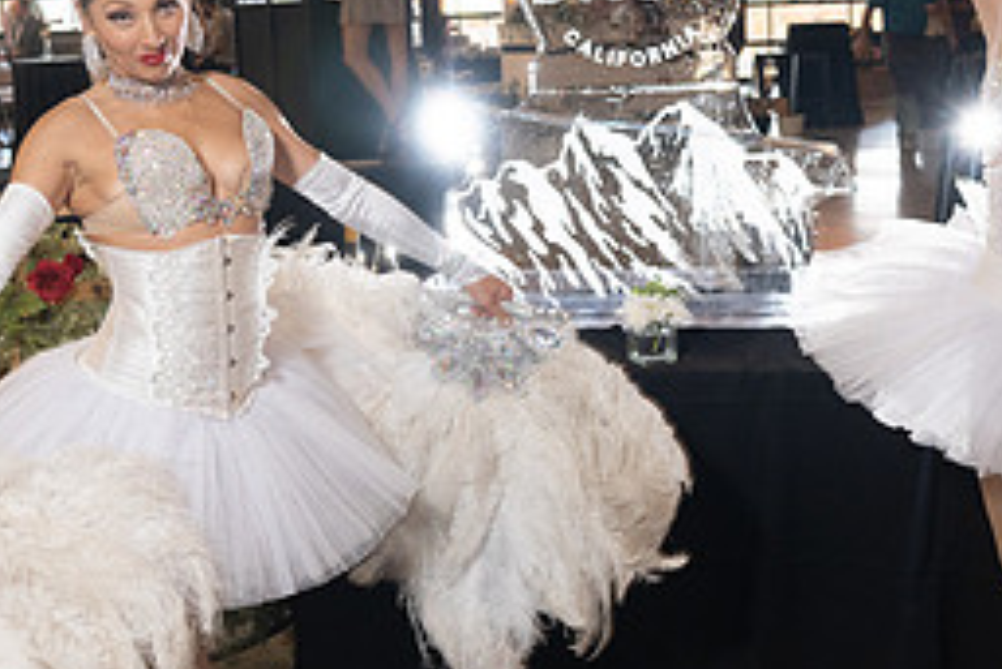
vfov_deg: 22.8
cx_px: 591
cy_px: 166
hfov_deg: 33.8
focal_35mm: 59
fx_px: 1643
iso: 1600
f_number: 4
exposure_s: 1/100
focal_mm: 26
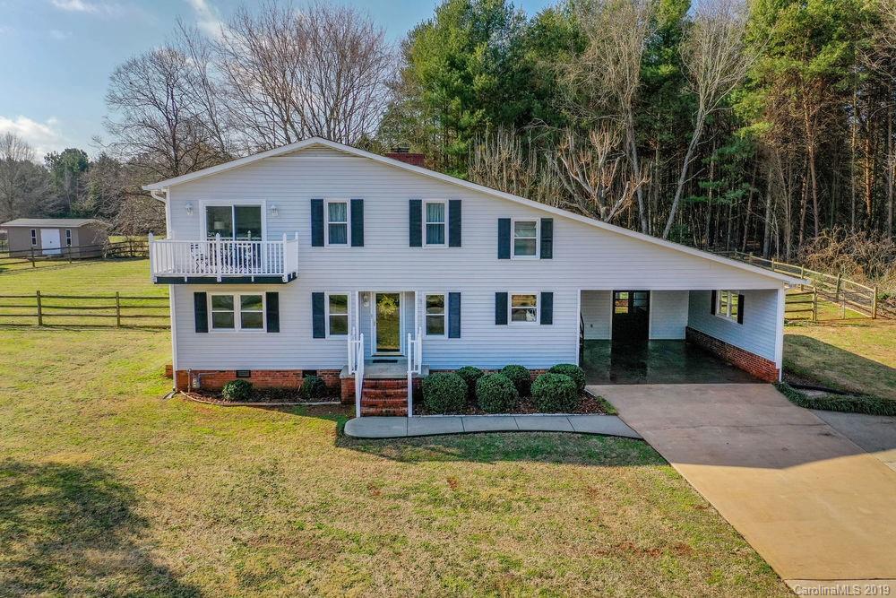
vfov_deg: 46.4
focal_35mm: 28
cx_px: 448
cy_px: 299
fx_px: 697
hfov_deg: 65.5
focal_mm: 10.26
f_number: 3.5
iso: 100
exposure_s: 1/80
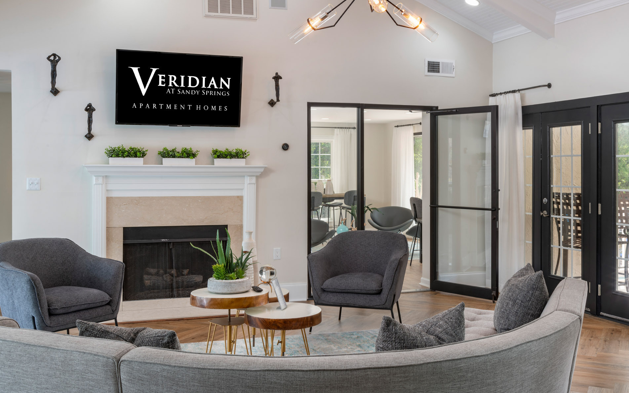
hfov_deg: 54.0
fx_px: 617
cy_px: 183
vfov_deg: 35.3
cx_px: 312
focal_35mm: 36
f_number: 16
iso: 125
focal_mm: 35
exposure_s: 1/10
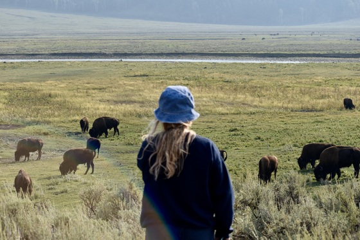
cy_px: 120
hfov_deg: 19.5
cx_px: 180
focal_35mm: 105
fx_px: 1050
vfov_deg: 13.0
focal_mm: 70
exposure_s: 1/500
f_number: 6.3
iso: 200
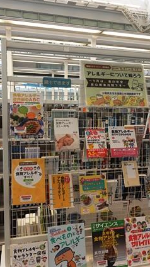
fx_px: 269
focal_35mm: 38
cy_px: 133
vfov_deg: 52.8
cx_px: 113
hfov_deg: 30.6
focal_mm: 8.8
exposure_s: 1/30
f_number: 4
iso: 125
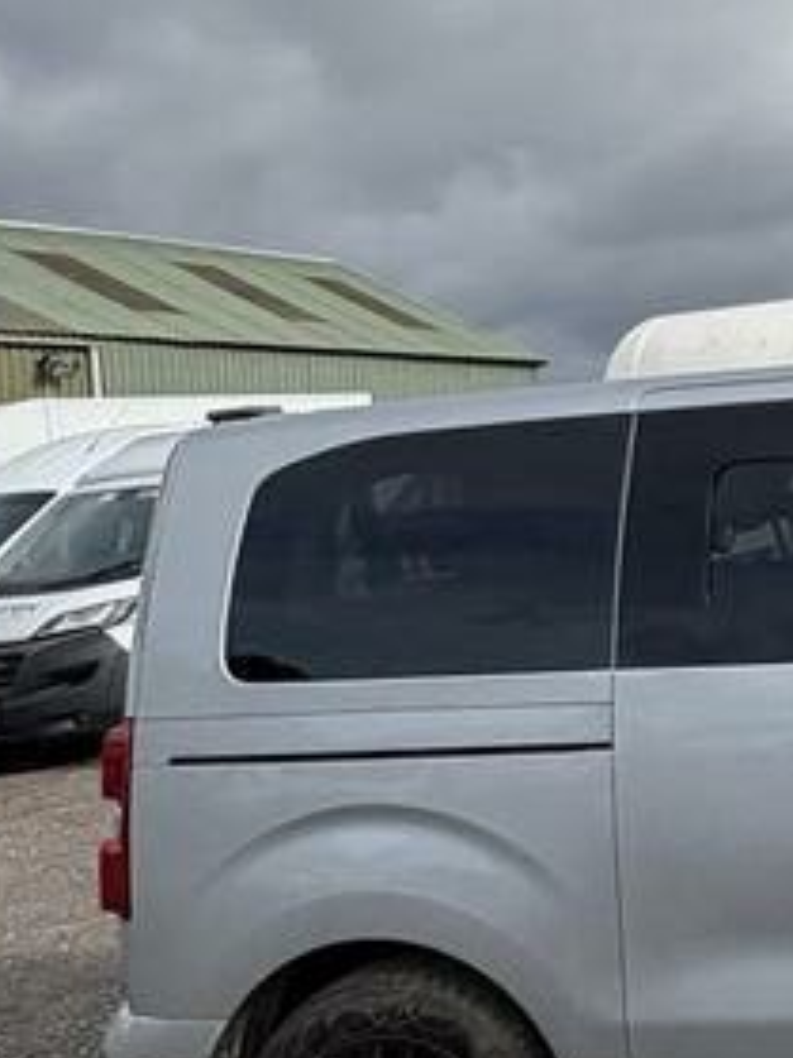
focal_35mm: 45
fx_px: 1376
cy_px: 413
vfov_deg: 41.9
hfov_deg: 25.2
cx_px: 1161
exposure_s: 1/2208
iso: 50
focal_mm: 2.22
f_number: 2.2
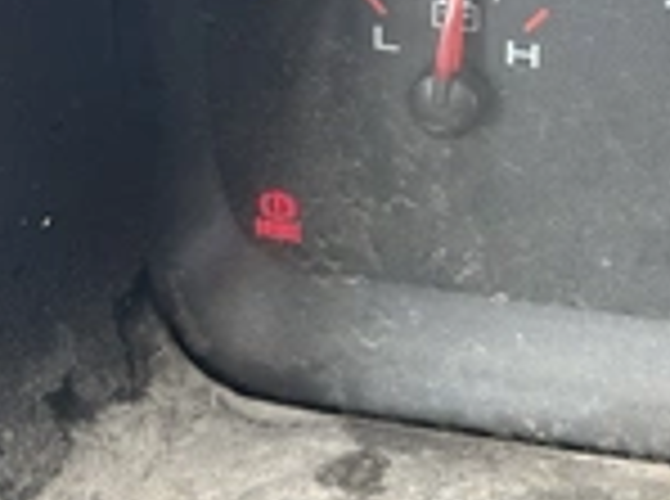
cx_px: 643
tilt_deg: -36.8
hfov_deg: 26.6
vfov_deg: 20.5
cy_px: 45
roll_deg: -0.1
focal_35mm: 70
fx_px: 1352
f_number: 1.6
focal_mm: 5.1
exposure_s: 1/121
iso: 125
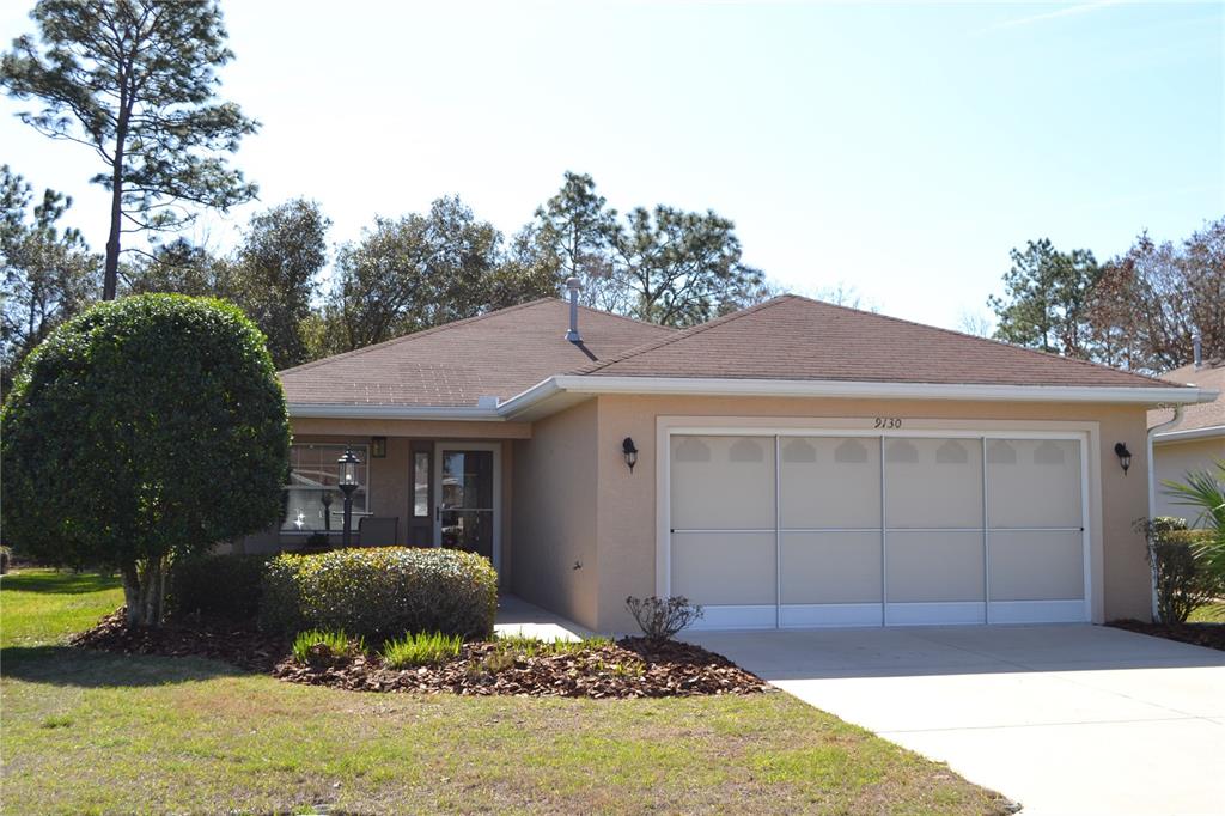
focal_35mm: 39
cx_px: 612
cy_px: 408
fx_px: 1327
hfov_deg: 49.6
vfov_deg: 34.2
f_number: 9
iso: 100
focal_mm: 26
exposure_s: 1/200
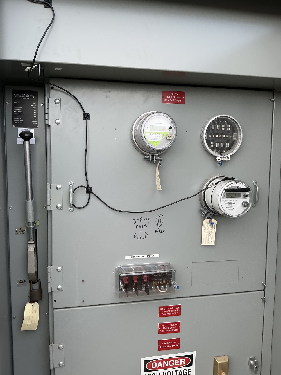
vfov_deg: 63.4
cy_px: 188
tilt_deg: -4.9
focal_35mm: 28
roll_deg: -0.5
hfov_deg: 49.8
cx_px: 140
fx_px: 303
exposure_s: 1/178
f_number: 1.8
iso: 20
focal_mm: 3
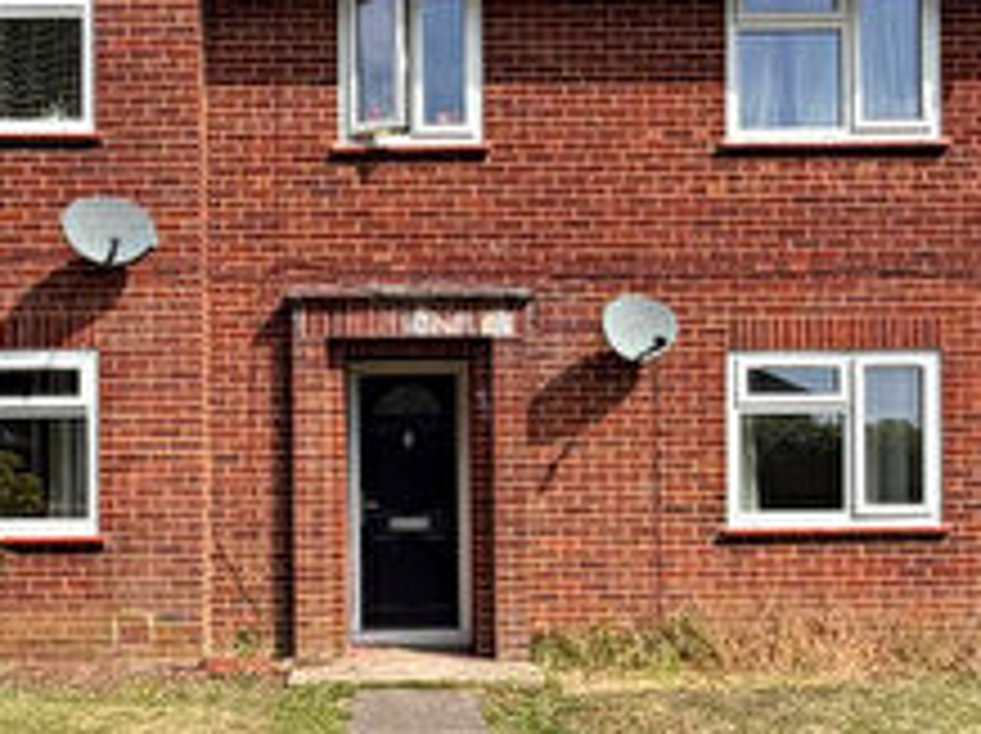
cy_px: 484
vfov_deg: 31.9
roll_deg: +0.7
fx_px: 1274
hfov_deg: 42.0
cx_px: 400
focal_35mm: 45
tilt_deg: +0.0
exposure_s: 1/770
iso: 25
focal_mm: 2.22
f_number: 2.2
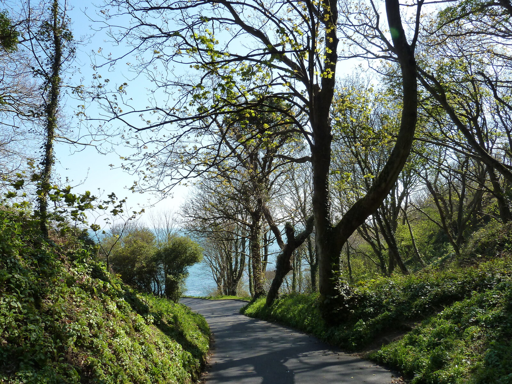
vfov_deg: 54.9
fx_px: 370
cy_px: 192
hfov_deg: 69.4
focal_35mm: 25
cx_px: 256
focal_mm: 4.1
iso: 125
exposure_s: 1/320
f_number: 4
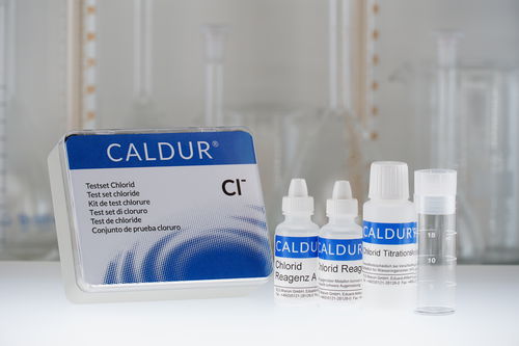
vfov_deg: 6.8
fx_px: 2918
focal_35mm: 202
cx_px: 260
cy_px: 173
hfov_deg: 10.2
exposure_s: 1/100
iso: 100
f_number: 8
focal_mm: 135
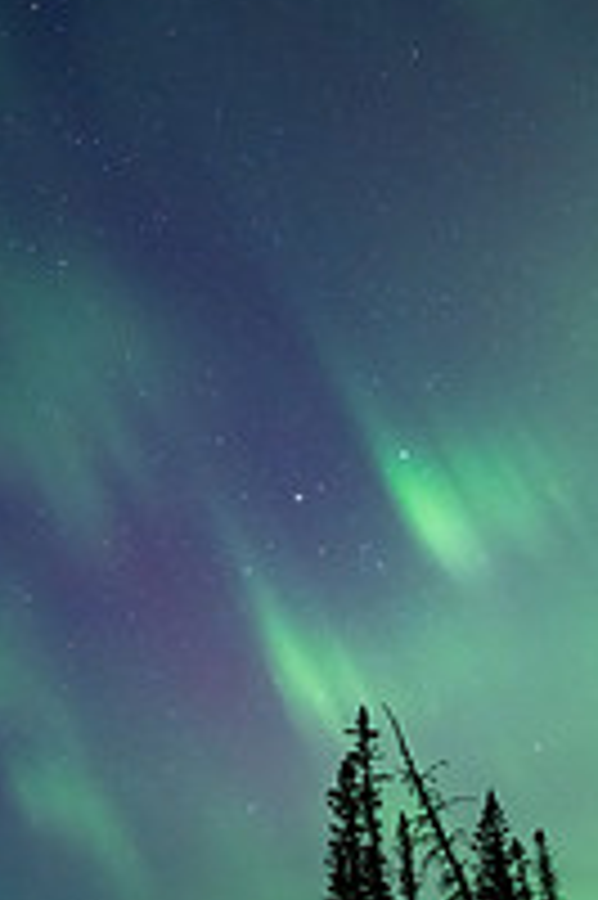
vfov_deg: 35.7
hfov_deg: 24.3
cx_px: 58
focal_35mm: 54
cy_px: 724
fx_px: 1348
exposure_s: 10
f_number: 2.8
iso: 2500
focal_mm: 24
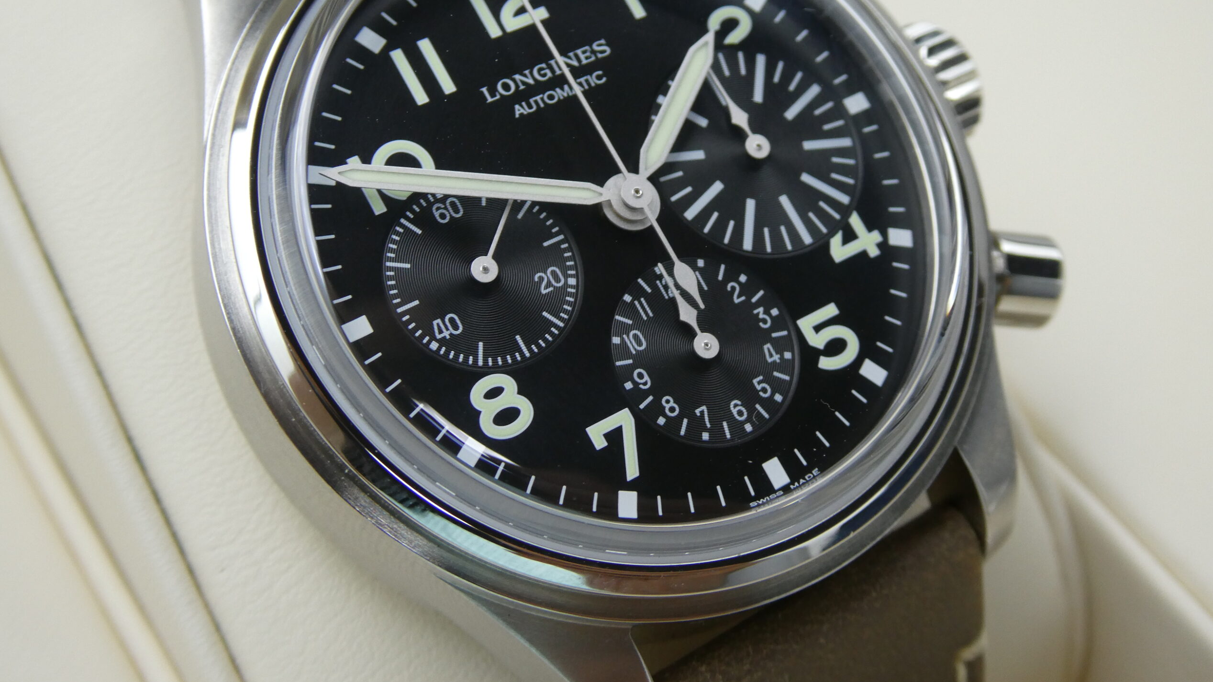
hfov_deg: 37.8
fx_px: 1769
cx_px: 605
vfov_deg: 21.8
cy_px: 256
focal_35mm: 55
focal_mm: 9
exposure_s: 1/125
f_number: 4.1
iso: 200
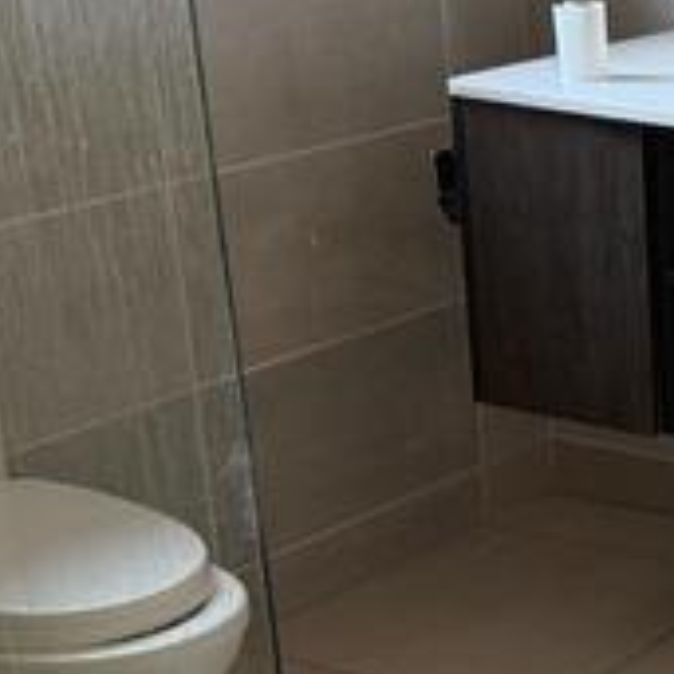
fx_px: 2181
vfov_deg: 17.4
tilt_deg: -22.2
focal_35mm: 99
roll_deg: -1.2
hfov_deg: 16.2
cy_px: 575
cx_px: 974
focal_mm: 6.76
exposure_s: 1/60
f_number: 1.78
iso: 250
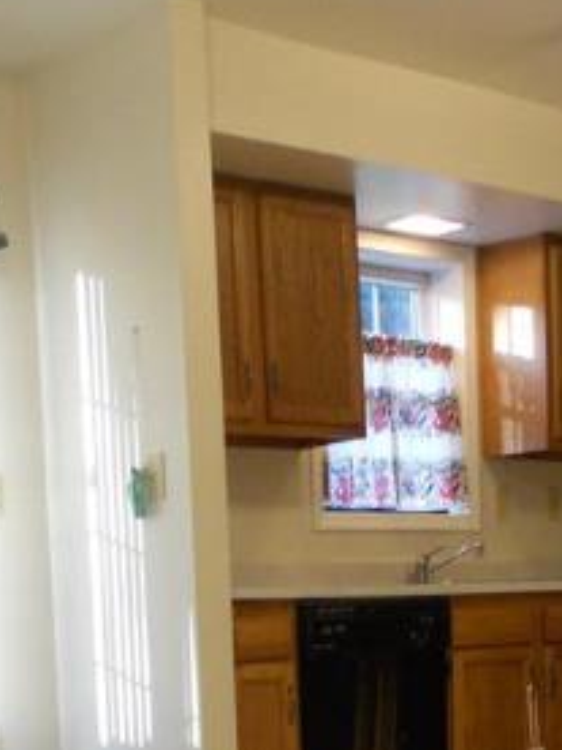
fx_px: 1624
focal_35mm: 75
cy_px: 878
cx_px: 244
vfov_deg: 23.9
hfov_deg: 19.6
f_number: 3.2
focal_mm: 4.9
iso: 250
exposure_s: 1/30
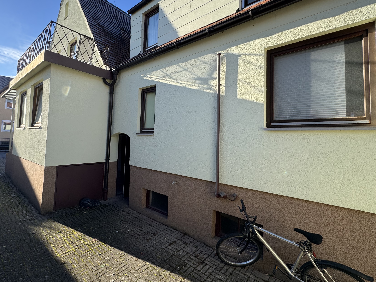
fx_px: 185
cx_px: 168
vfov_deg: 74.6
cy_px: 129
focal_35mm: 17
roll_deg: -2.4
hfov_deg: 90.7
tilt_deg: +3.3
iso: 40
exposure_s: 1/582
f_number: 2.2
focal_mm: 2.22
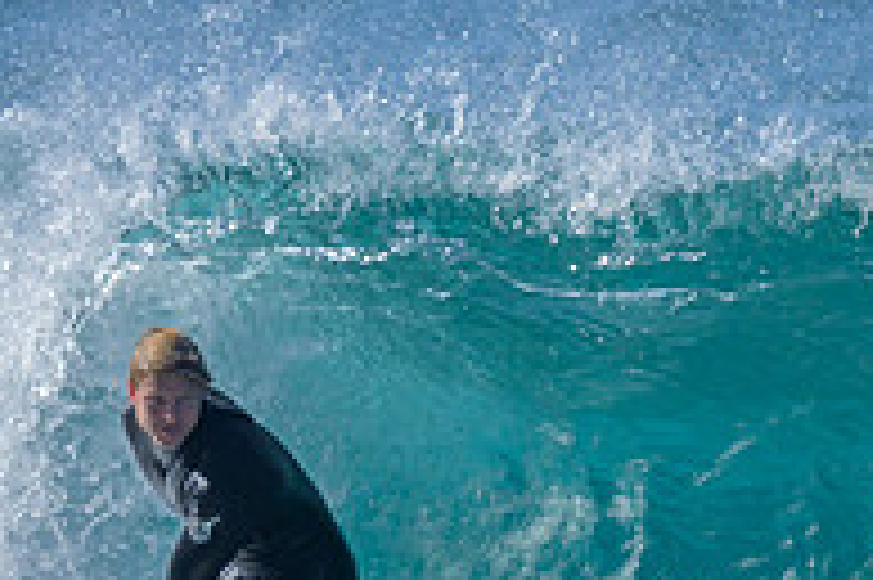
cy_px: 430
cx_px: 214
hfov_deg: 0.6
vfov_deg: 0.4
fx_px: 79689
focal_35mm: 3289
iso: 280
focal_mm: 800
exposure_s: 1/2000
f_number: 6.3
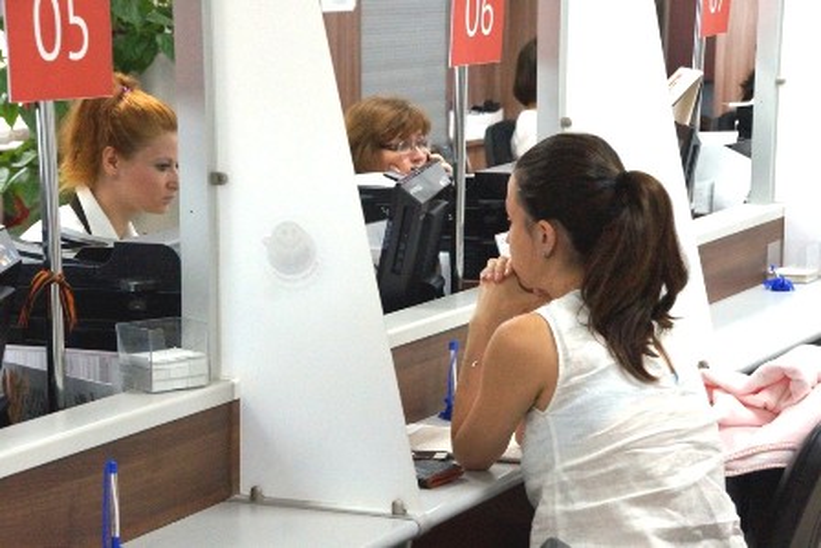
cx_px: 410
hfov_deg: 19.5
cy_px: 274
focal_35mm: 105
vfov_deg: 13.1
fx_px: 2395
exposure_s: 1/200
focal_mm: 70
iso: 2000
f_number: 6.3
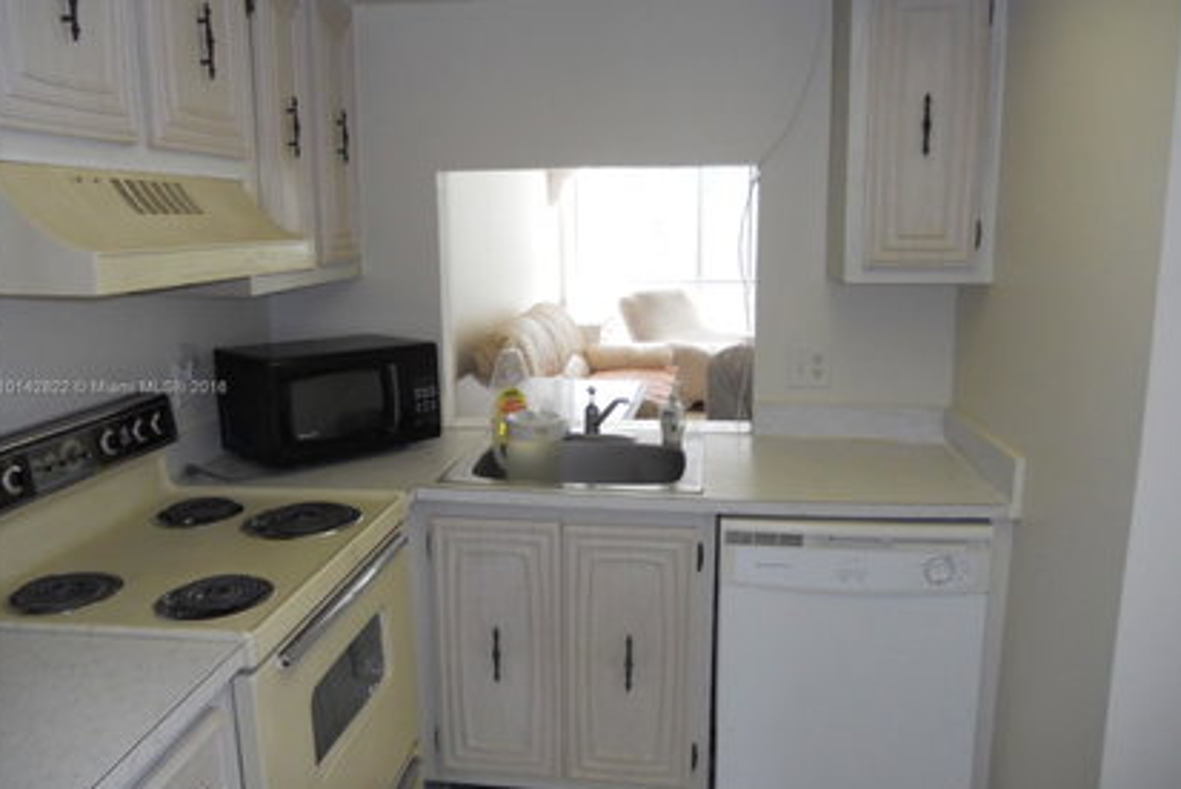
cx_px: 593
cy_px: 389
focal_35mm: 29
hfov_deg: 63.6
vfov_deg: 45.0
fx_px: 952
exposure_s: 1/30
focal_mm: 4.9
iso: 200
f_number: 3.2
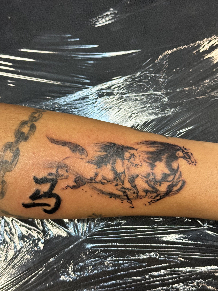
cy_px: 146
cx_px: 109
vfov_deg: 39.7
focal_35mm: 48
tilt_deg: -67.3
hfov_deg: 30.3
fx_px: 403
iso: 250
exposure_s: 1/54
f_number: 1.78
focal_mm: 6.76
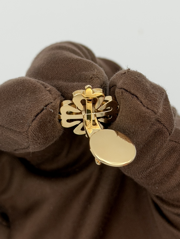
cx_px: 90
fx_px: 333
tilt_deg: -87.1
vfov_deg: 39.7
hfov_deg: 30.3
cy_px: 120
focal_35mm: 48
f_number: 1.78
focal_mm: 6.76
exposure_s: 1/345
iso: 64
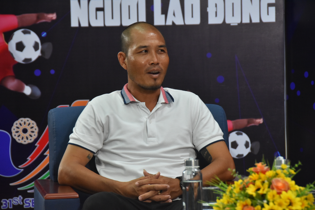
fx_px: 1969
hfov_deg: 9.1
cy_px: 105
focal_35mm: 225
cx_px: 158
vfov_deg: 6.1
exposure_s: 1/100
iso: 2000
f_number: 7.1
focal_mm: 150
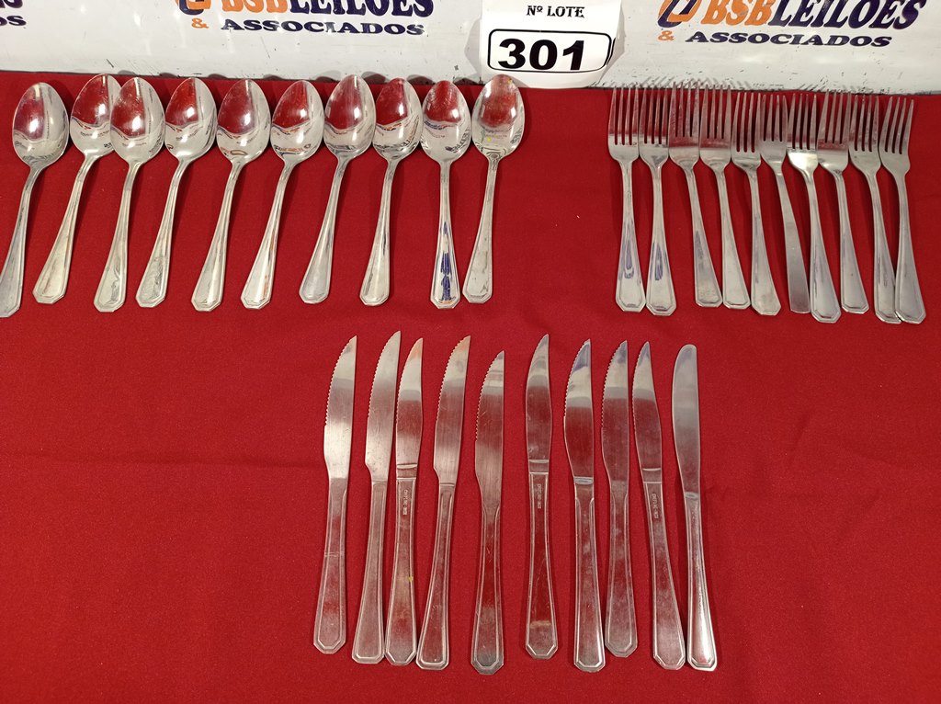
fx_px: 760
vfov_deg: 49.7
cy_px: 352
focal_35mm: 28
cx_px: 470
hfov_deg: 63.5
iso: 143
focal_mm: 4.7
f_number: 1.79
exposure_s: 1/60
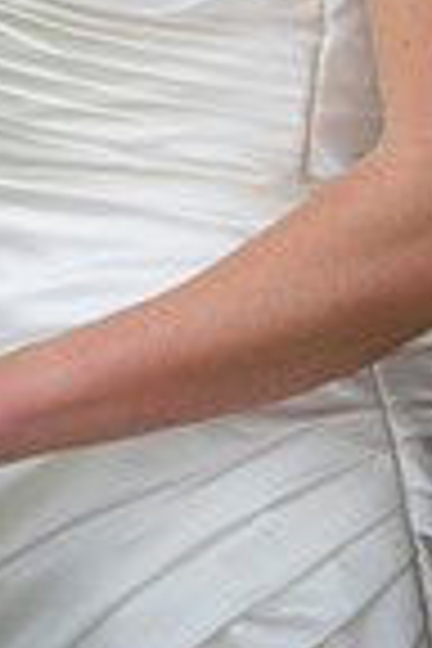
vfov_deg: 4.7
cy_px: -315
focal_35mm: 436
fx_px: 7847
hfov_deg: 3.2
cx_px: 169
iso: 250
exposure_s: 1/160
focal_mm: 140
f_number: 2.8
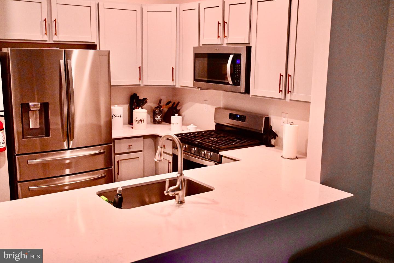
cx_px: 197
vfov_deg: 35.9
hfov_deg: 51.9
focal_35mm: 37
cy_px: 132
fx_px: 405
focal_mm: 37
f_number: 4
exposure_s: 1/800
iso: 7200
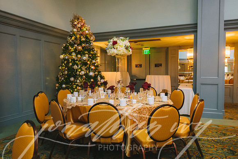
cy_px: 82
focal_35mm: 29
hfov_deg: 64.4
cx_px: 113
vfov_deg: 45.6
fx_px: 189
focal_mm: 24
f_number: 3.5
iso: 3200
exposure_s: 1/160
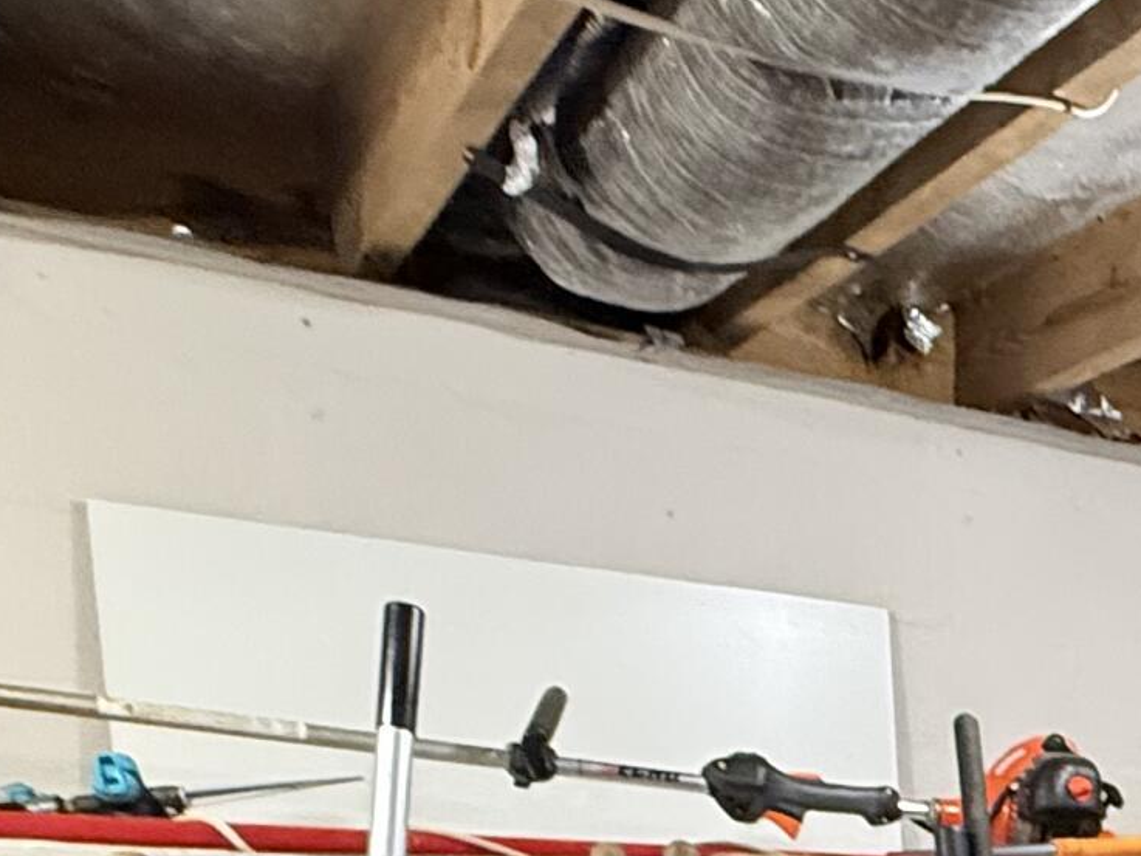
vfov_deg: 22.1
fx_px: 1879
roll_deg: -1.1
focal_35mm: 57
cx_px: 1760
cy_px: 1212
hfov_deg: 24.9
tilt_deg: -7.3
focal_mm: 2.22
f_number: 2.2
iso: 500
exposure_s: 1/60
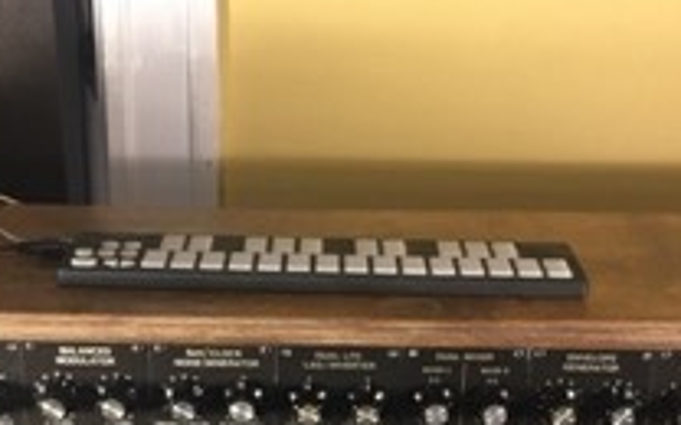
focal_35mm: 71
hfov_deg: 29.0
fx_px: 1318
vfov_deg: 17.9
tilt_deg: -23.0
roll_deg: -0.7
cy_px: 428
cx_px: 318
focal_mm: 4.15
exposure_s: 1/30
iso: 125
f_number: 2.2
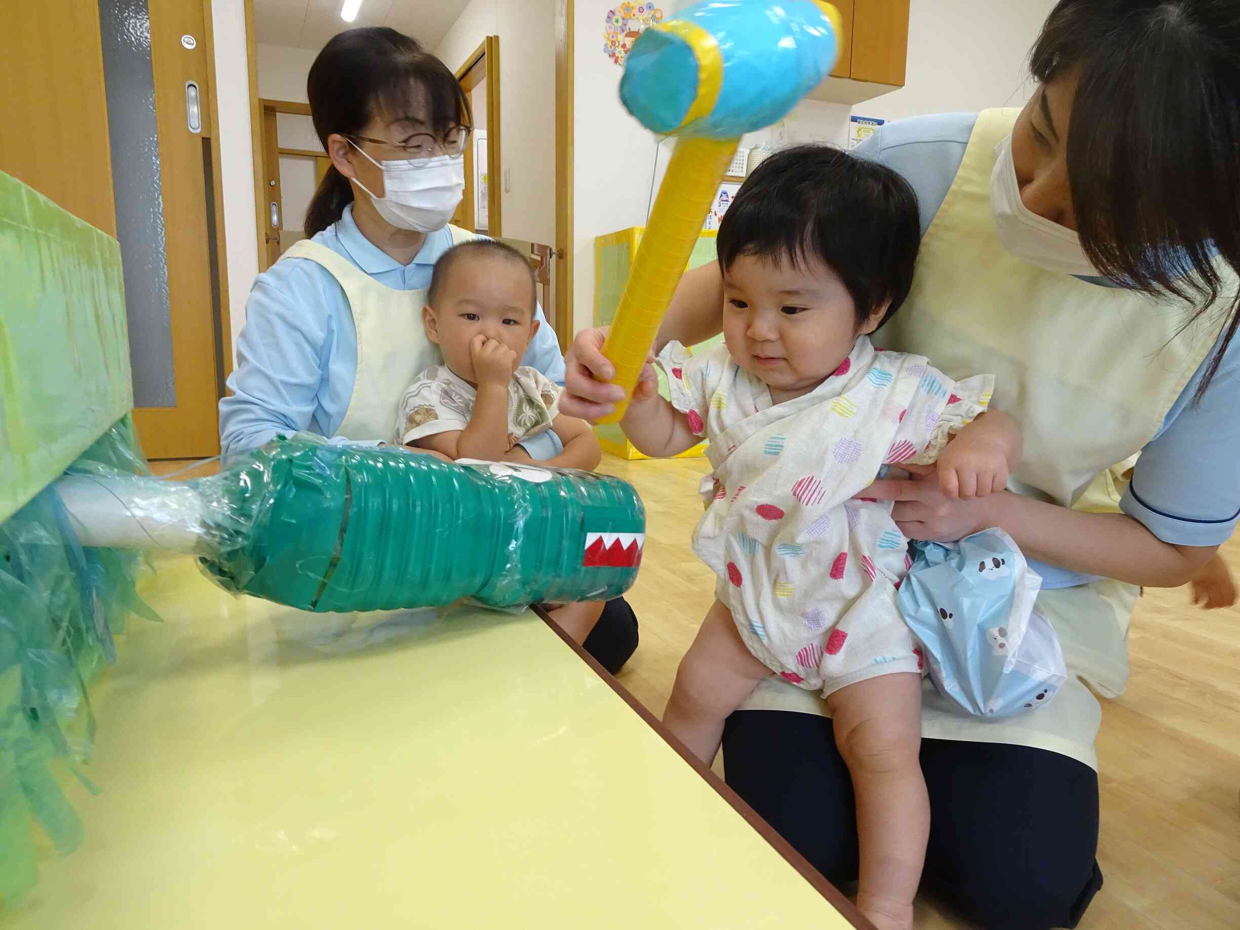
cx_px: 620
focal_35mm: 24
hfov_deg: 71.6
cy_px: 465
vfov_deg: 56.8
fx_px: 860
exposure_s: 1/100
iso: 320
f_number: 3.5
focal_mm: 4.1
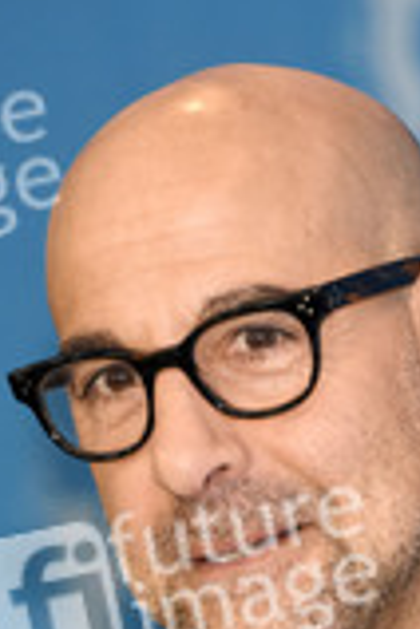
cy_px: 779
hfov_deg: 2.0
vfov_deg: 3.0
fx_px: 11899
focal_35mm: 680
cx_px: 289
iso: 640
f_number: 3.5
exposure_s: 1/320
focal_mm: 180
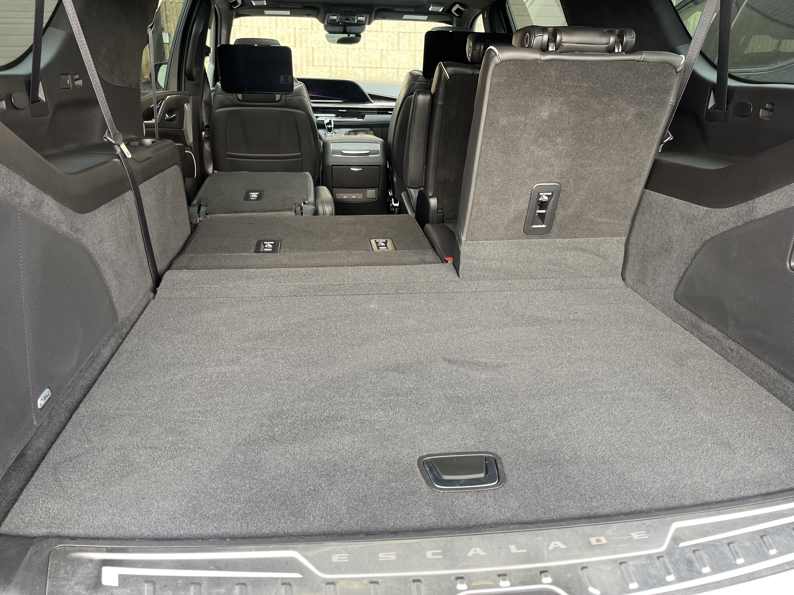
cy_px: 298
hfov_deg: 67.3
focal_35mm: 26
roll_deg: -1.1
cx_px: 397
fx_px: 596
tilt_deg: -21.5
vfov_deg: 53.1
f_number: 1.6
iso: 125
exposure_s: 1/101
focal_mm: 5.1
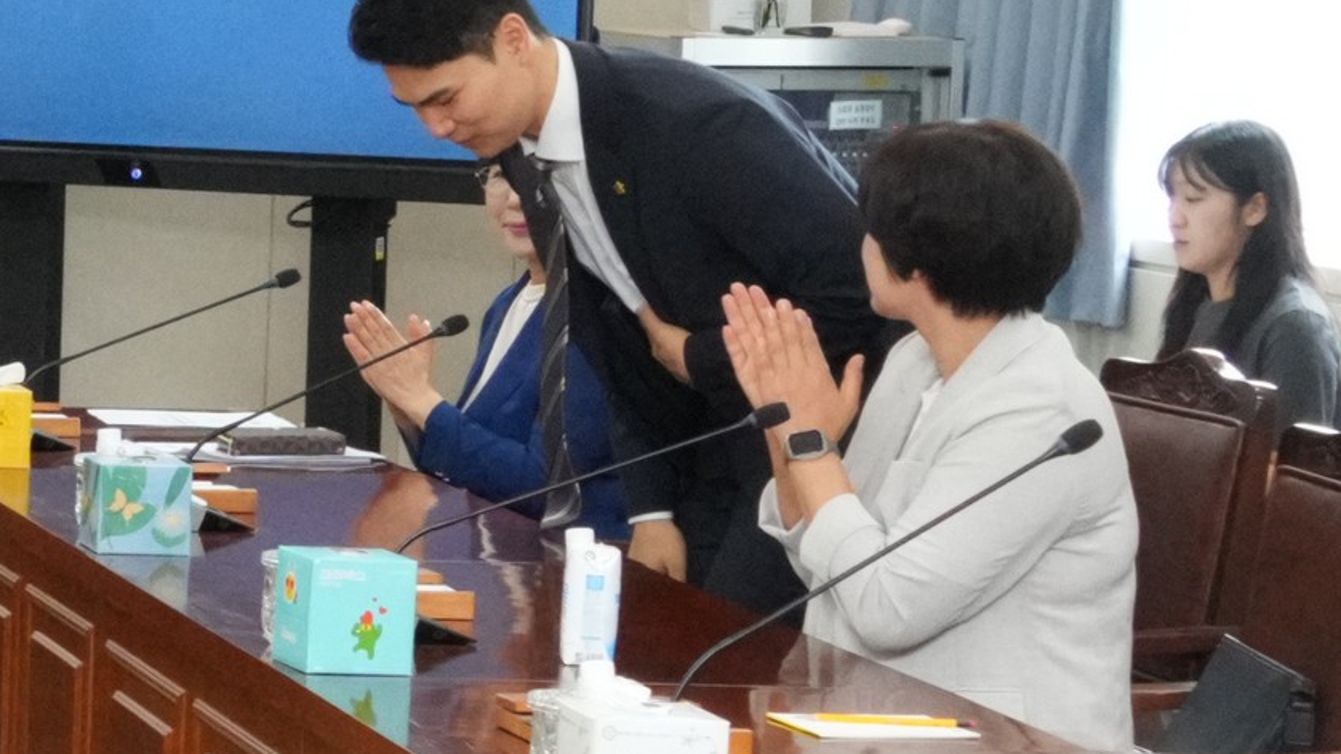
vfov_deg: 9.0
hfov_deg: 14.2
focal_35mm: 135
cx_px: -1034
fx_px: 4799
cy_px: 301
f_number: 7.1
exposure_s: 1/200
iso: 6400
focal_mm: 24
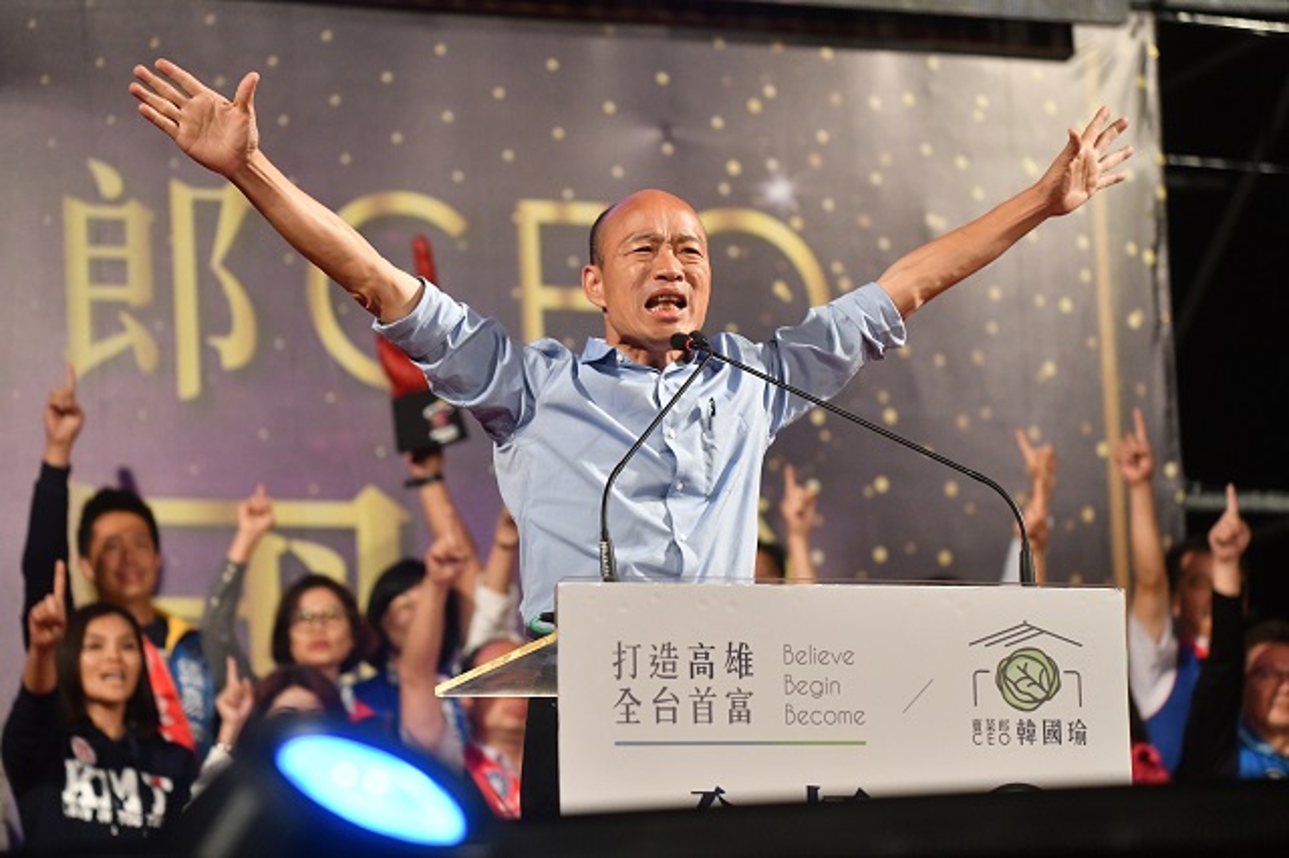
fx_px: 4652
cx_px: 644
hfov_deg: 15.8
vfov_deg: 10.5
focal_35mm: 130
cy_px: 429
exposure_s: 1/1000
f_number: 4
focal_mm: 130
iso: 5000
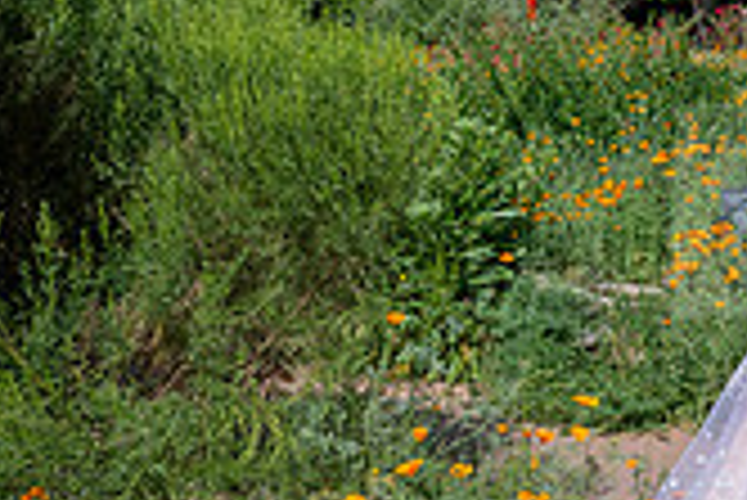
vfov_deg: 16.3
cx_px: 1066
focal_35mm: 84
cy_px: 209
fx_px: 1744
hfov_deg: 21.1
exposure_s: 1/200
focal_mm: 24
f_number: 16
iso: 200
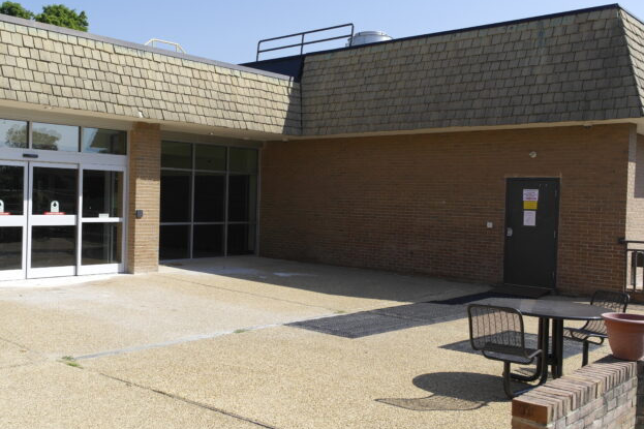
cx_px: 248
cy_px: 209
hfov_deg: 51.4
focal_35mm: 37
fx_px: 662
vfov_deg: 35.9
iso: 100
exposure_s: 1/320
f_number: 6.3
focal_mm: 20
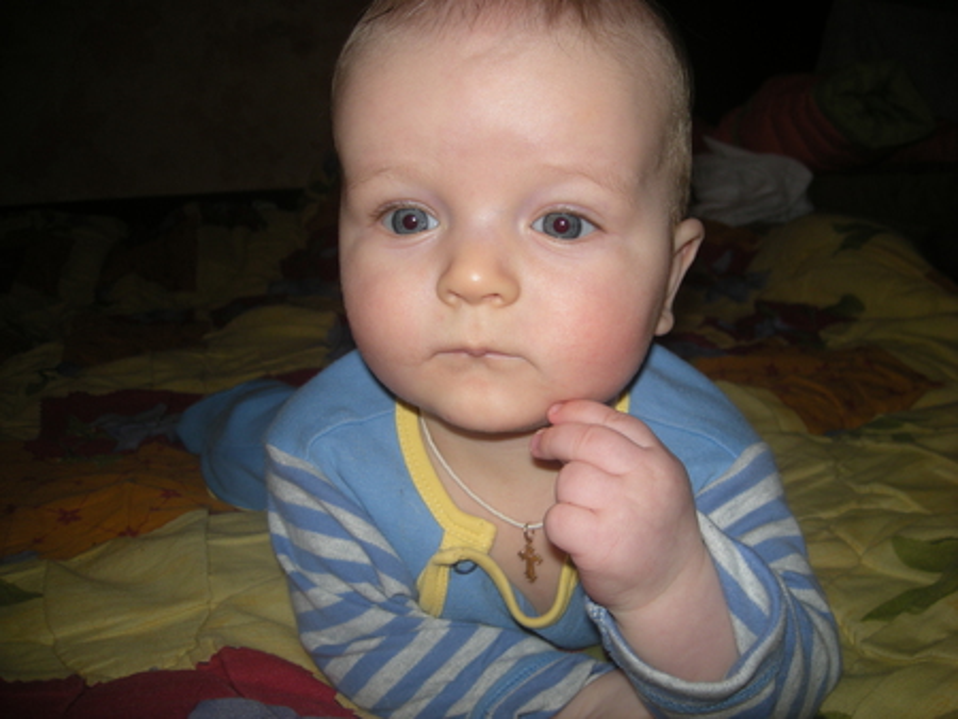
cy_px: 360
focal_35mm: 35
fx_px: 969
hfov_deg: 52.6
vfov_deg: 40.7
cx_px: 479
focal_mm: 5.7
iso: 64
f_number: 2.8
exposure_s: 1/30
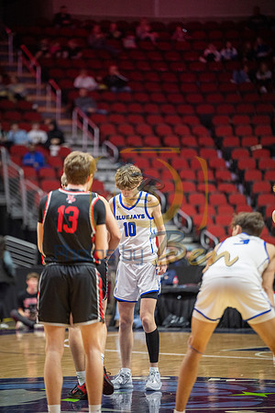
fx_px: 2177
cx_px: 138
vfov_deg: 10.8
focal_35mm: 190
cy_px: 206
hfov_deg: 7.2
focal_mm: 190
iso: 2500
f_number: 2.8
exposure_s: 1/640
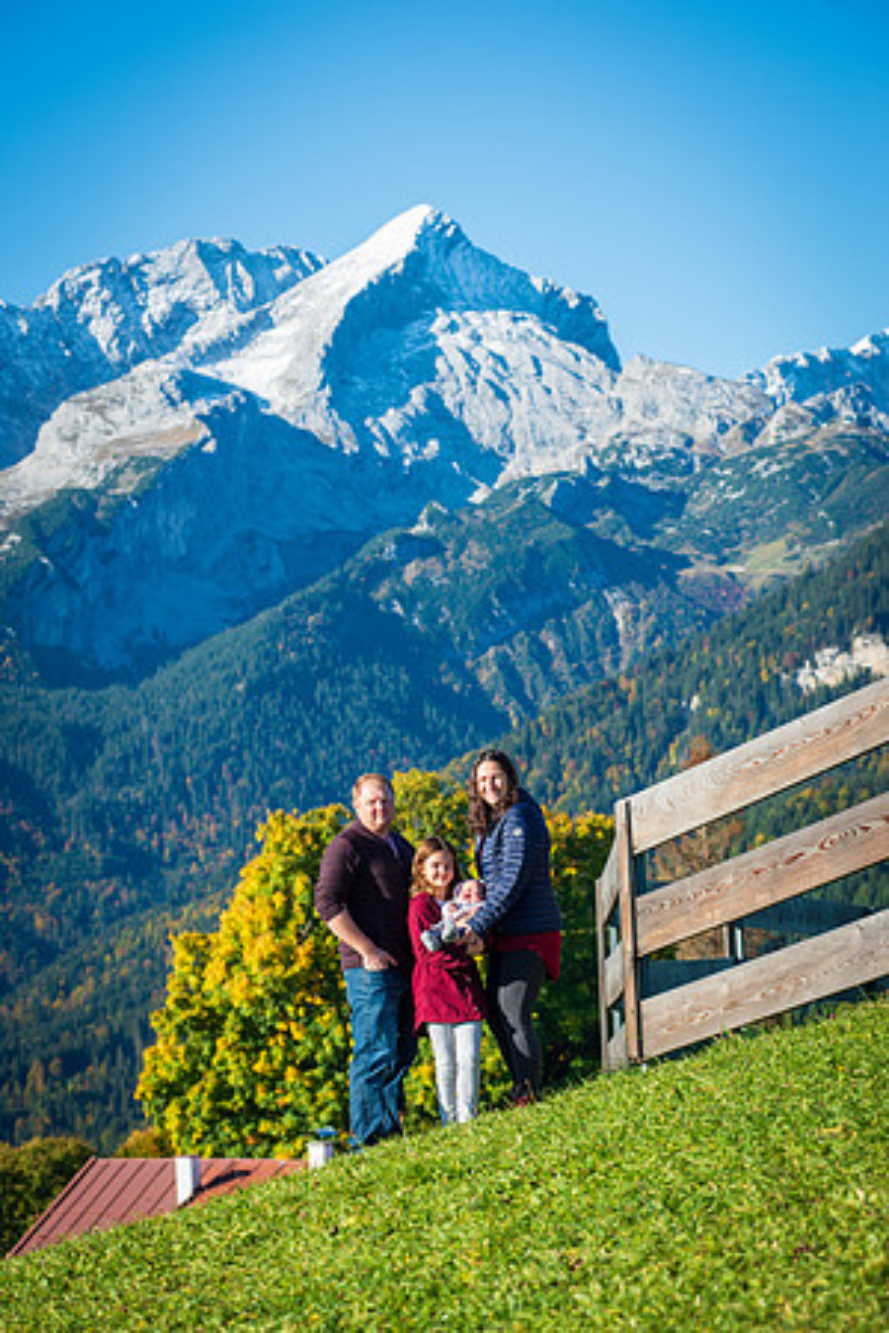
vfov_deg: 20.4
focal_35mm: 100
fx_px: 3704
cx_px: 444
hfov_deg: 13.7
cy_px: 666
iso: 160
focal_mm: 100
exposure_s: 1/320
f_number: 6.3
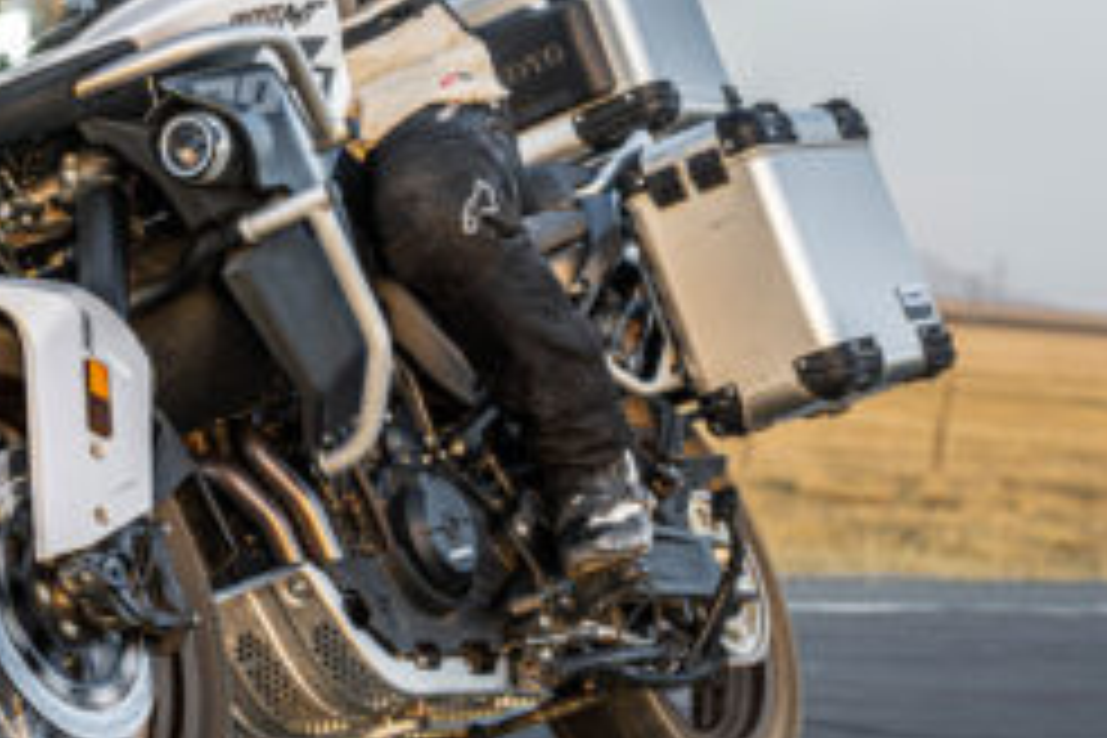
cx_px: 158
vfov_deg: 10.7
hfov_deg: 16.0
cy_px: 16
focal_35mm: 127
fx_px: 3905
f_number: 3.2
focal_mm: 44
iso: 50
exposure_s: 1/125
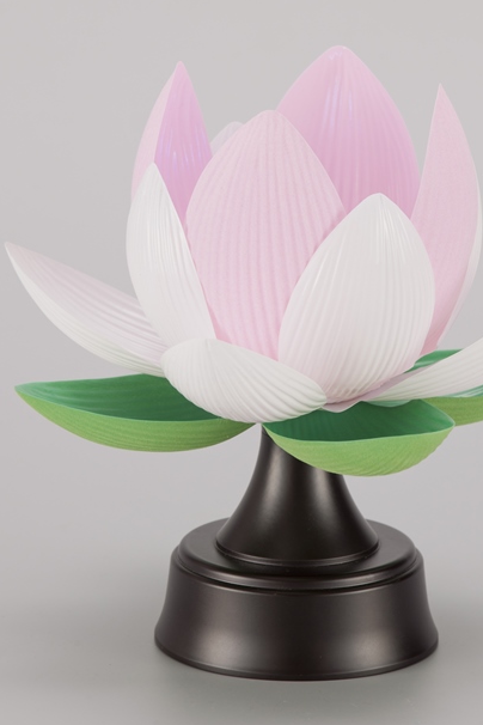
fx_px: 5977
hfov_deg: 4.6
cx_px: 280
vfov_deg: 6.9
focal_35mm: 297
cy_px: 312
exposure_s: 1/20
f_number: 13
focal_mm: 200
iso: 100
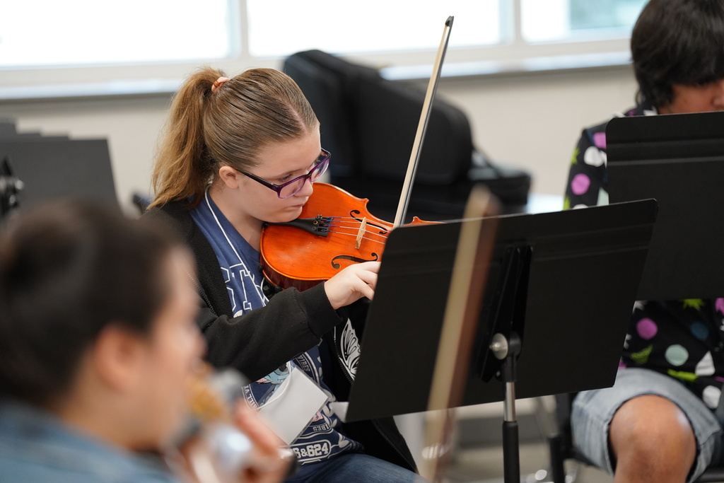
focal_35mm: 170
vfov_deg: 8.1
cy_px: 242
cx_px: 362
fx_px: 3419
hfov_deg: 12.1
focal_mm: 170
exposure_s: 1/200
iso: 2000
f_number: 2.8
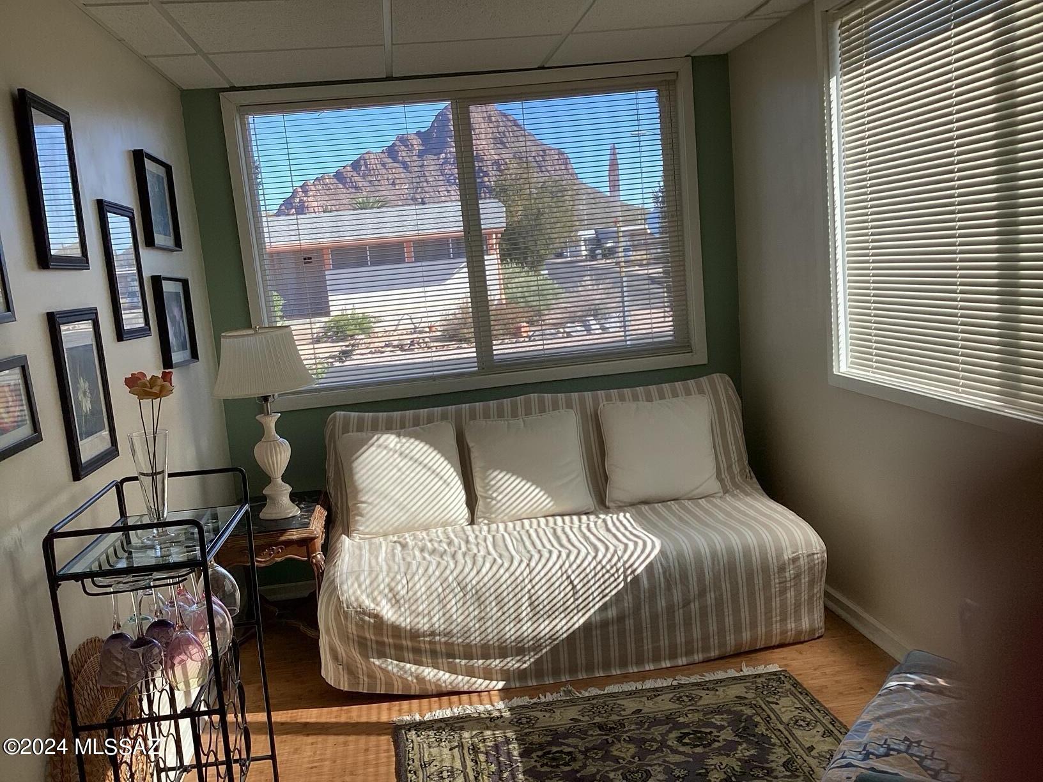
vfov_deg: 45.4
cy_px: 391
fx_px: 934
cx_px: 522
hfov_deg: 58.4
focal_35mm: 31
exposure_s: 1/184
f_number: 2.4
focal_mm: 3.3
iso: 25
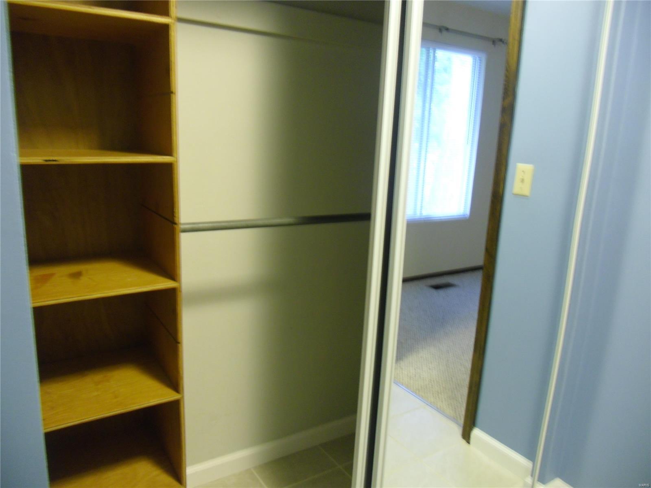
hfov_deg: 65.3
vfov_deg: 51.4
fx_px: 508
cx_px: 326
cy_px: 244
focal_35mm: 27
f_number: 3.2
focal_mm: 4.9
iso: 200
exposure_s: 1/5
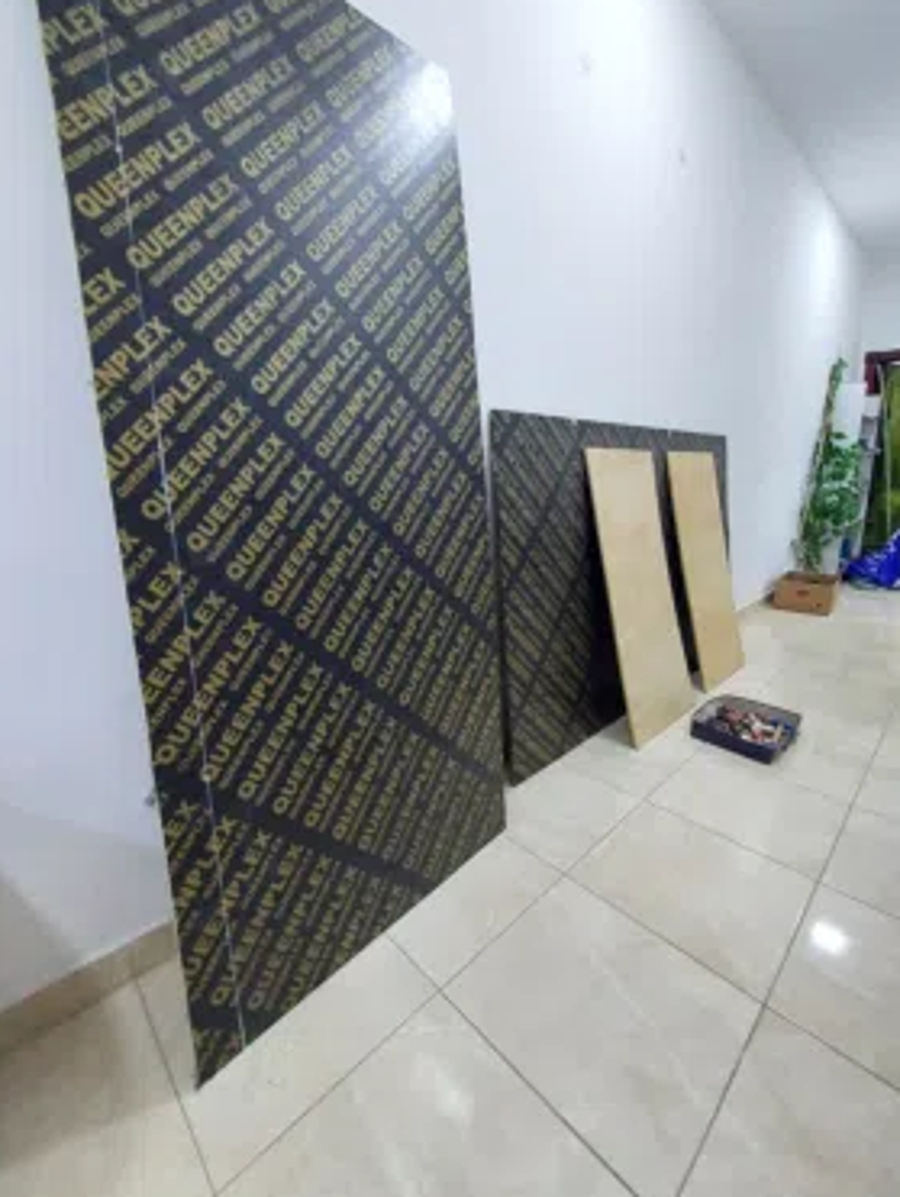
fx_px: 484
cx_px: 429
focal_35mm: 14
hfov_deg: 85.7
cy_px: 574
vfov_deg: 102.0
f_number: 2.2
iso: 320
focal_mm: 1.42
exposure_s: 1/33
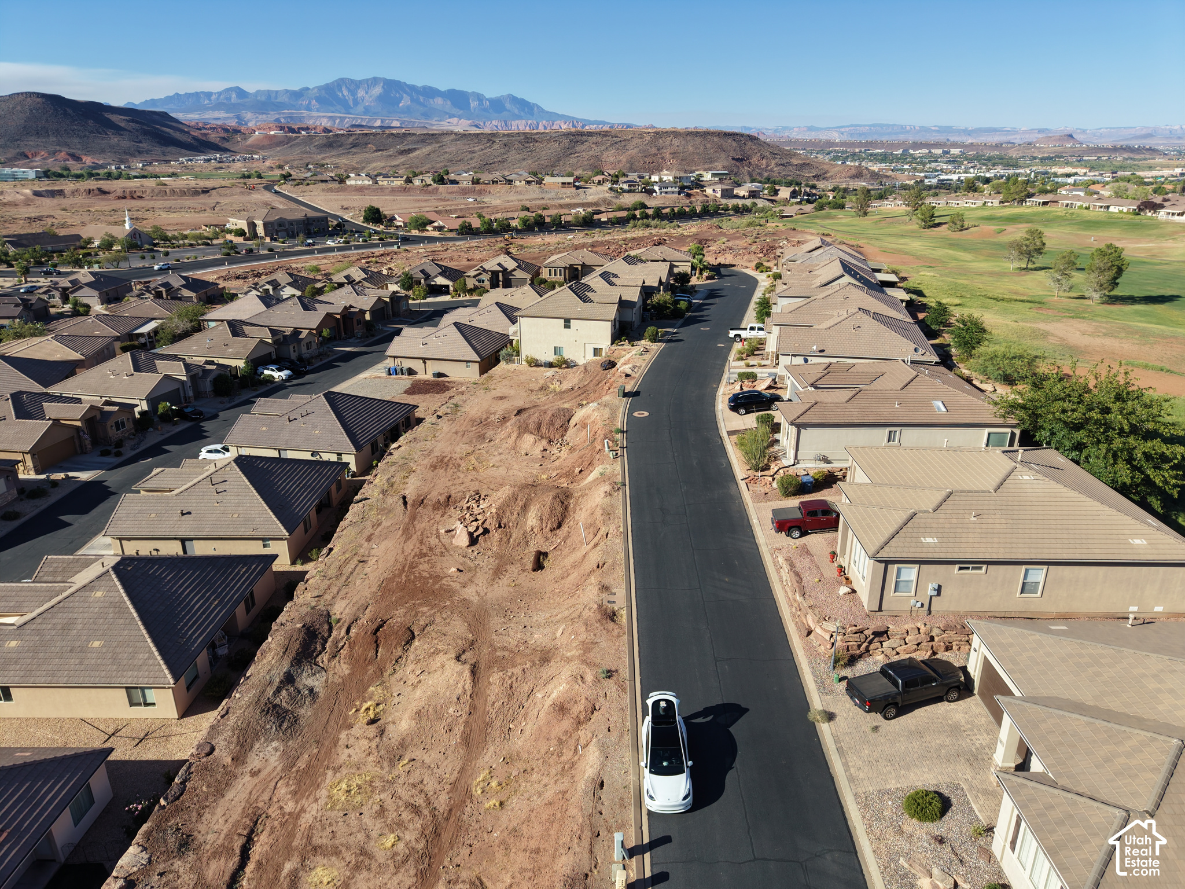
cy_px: 444
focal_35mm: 24
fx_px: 822
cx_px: 592
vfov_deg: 56.8
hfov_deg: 71.6
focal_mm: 8.67
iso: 200
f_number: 1.8
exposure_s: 1/4000
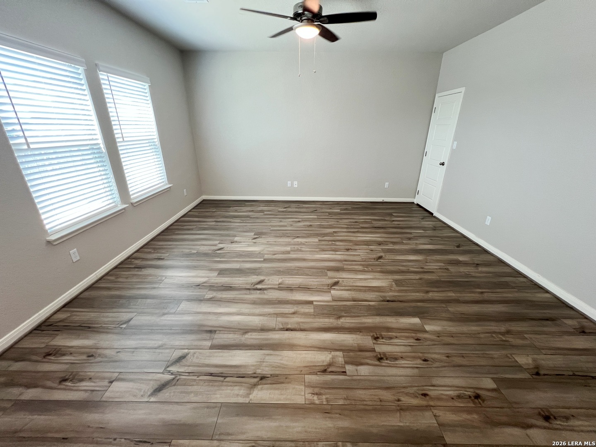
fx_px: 224
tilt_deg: -22.4
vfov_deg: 89.9
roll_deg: -0.7
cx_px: 298
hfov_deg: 106.2
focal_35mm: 13
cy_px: 224
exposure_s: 1/120
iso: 200
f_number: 1.8
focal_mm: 1.57
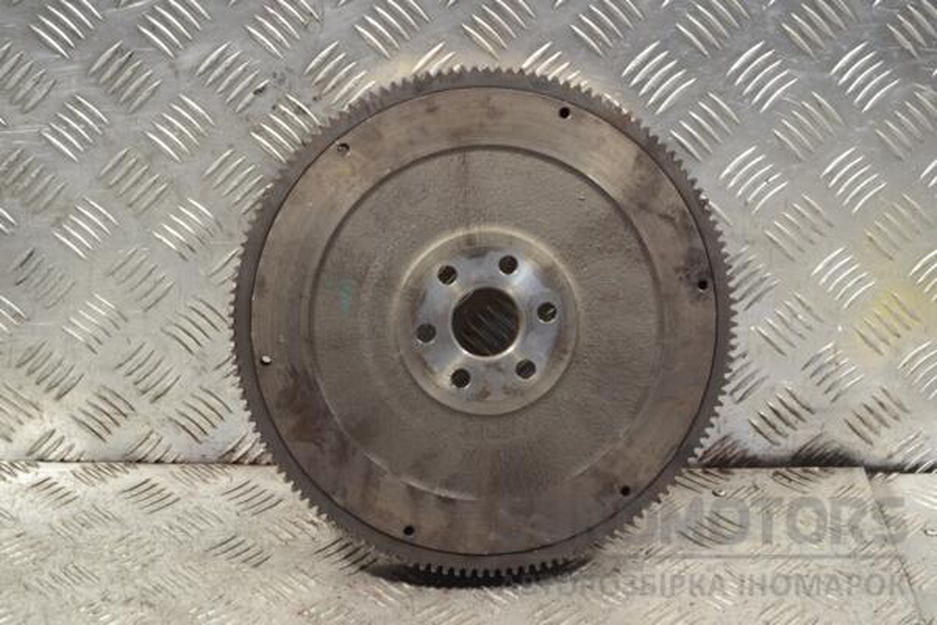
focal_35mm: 63
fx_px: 1640
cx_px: 468
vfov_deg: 21.6
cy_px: 312
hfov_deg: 31.9
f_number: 5.3
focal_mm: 42
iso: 360
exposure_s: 1/30
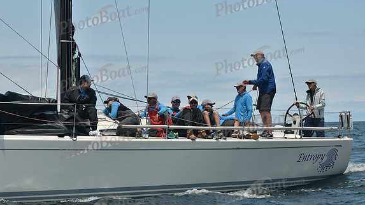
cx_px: 182
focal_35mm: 106
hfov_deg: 20.2
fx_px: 1026
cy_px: 101
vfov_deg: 11.4
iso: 320
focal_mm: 100
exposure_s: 1/640
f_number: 9
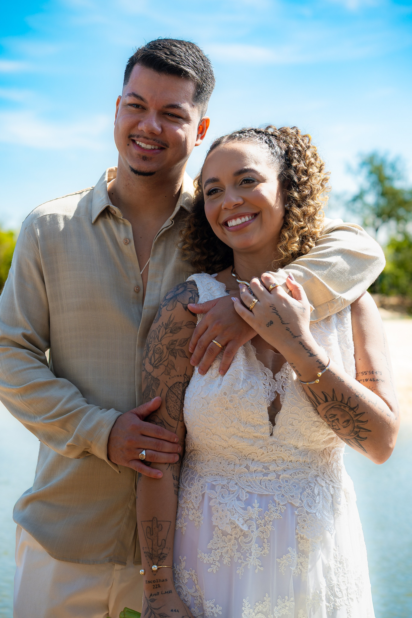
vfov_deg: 24.2
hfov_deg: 16.3
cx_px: 206
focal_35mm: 84
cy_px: 309
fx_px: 1442
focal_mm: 56
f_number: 3.5
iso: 100
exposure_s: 1/640
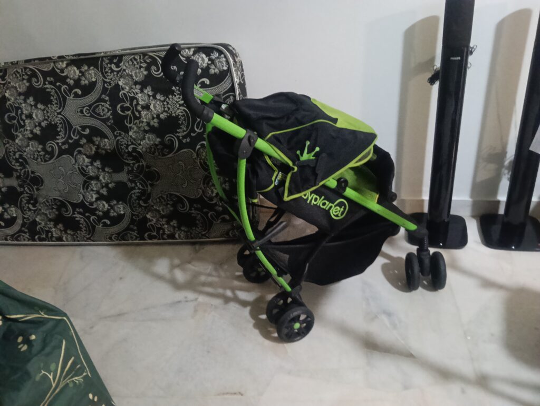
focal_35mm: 27
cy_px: 203
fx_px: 422
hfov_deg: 65.2
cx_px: 270
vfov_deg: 51.5
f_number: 1.8
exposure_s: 1/14.3
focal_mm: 3.98
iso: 2000
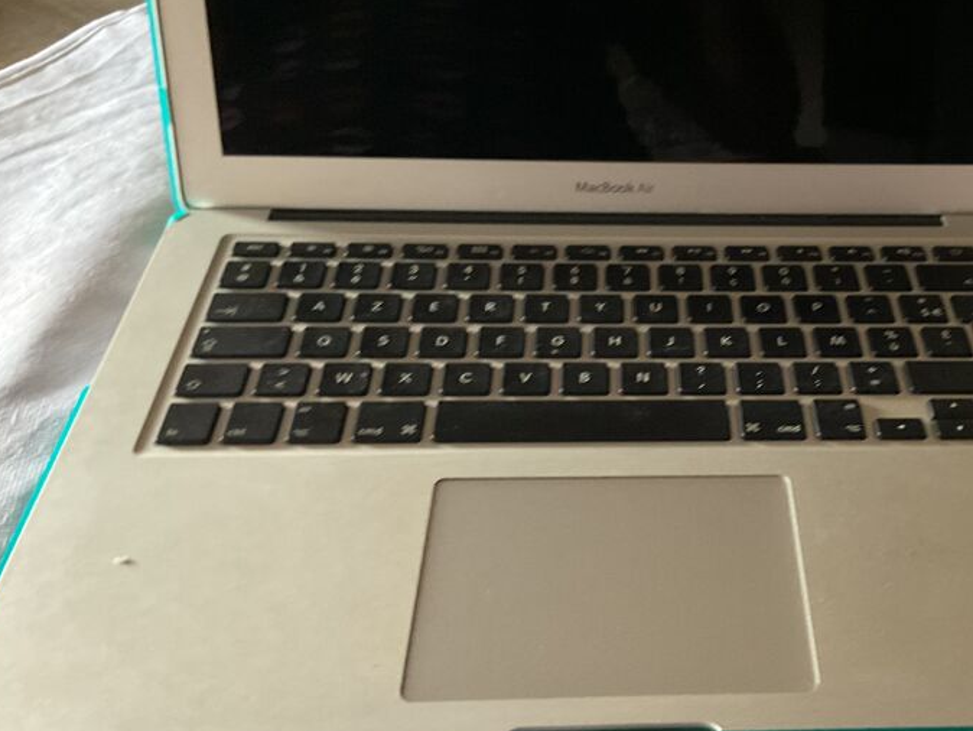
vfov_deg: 33.6
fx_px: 1209
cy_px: 394
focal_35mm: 43
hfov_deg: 42.8
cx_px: 703
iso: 320
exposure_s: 1/30
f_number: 1.8
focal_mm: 3
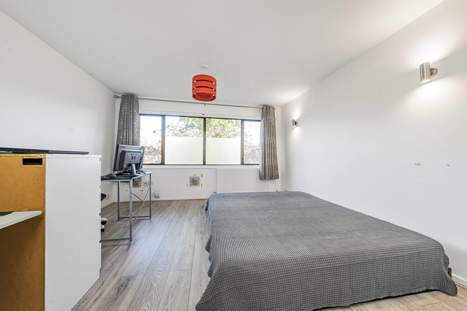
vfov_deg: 90.0
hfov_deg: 112.6
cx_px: 234
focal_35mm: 12
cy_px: 156
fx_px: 156
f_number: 9
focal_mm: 12
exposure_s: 1/10
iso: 320
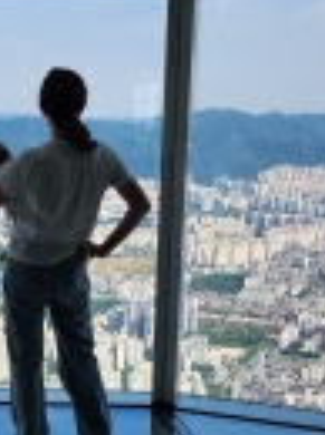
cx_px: 10
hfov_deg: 20.1
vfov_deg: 26.8
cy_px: 361
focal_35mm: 71
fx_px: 892
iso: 12
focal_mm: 6.4
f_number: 1.8
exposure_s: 1/684
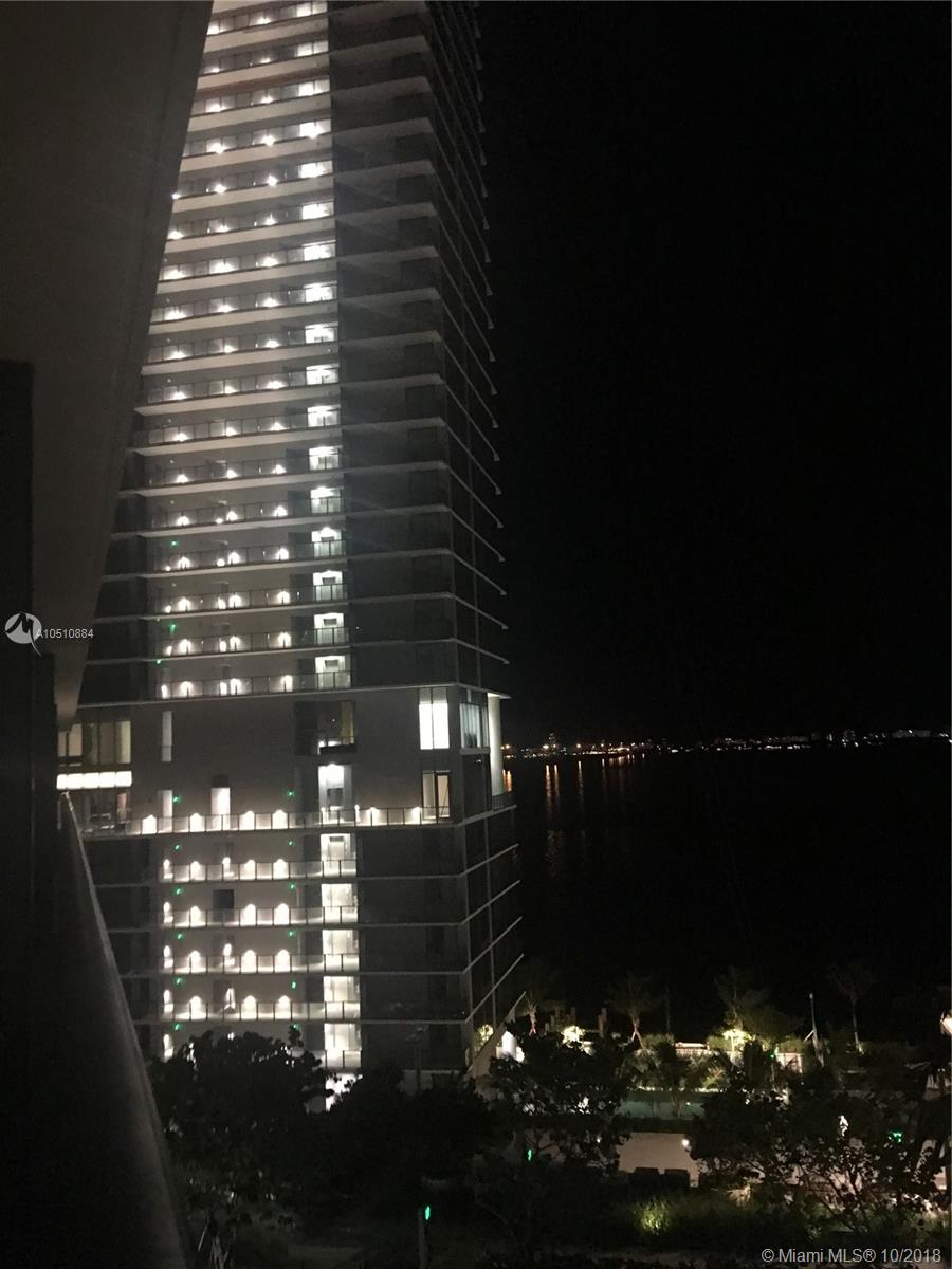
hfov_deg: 48.2
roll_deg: +1.9
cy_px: 634
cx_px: 476
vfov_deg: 61.7
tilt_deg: +7.3
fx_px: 1063
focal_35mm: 29
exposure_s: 1/4
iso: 160
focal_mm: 4.15
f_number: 2.2
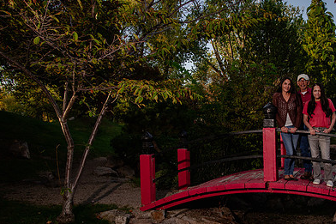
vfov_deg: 33.3
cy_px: 126
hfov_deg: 47.4
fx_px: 373
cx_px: 233
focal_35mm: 40
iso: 800
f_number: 9
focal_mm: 27
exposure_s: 1/250
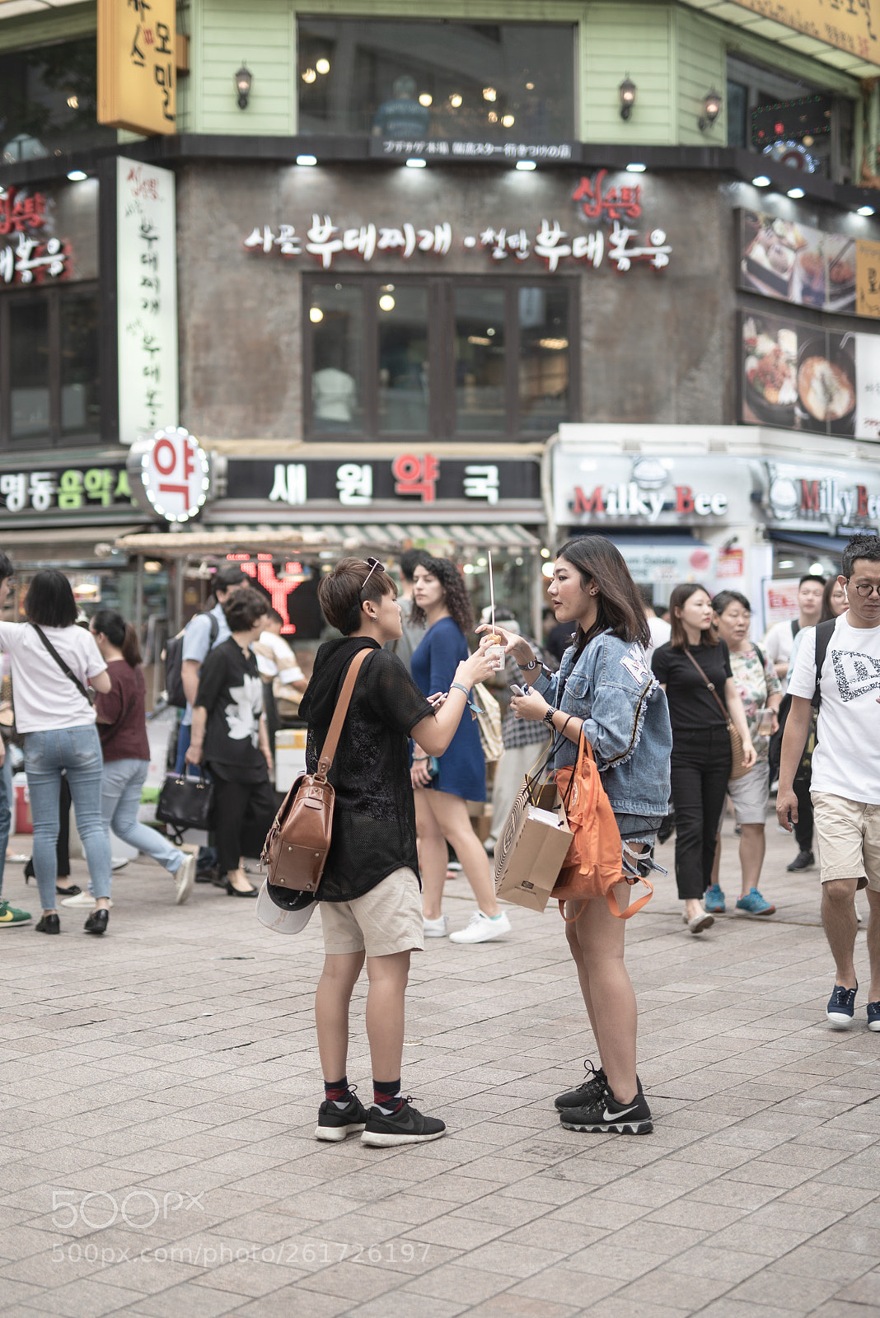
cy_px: 659
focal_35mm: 50
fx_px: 1832
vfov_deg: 39.6
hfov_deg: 27.0
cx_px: 440
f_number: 1.4
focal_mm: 50
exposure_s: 1/500
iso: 100
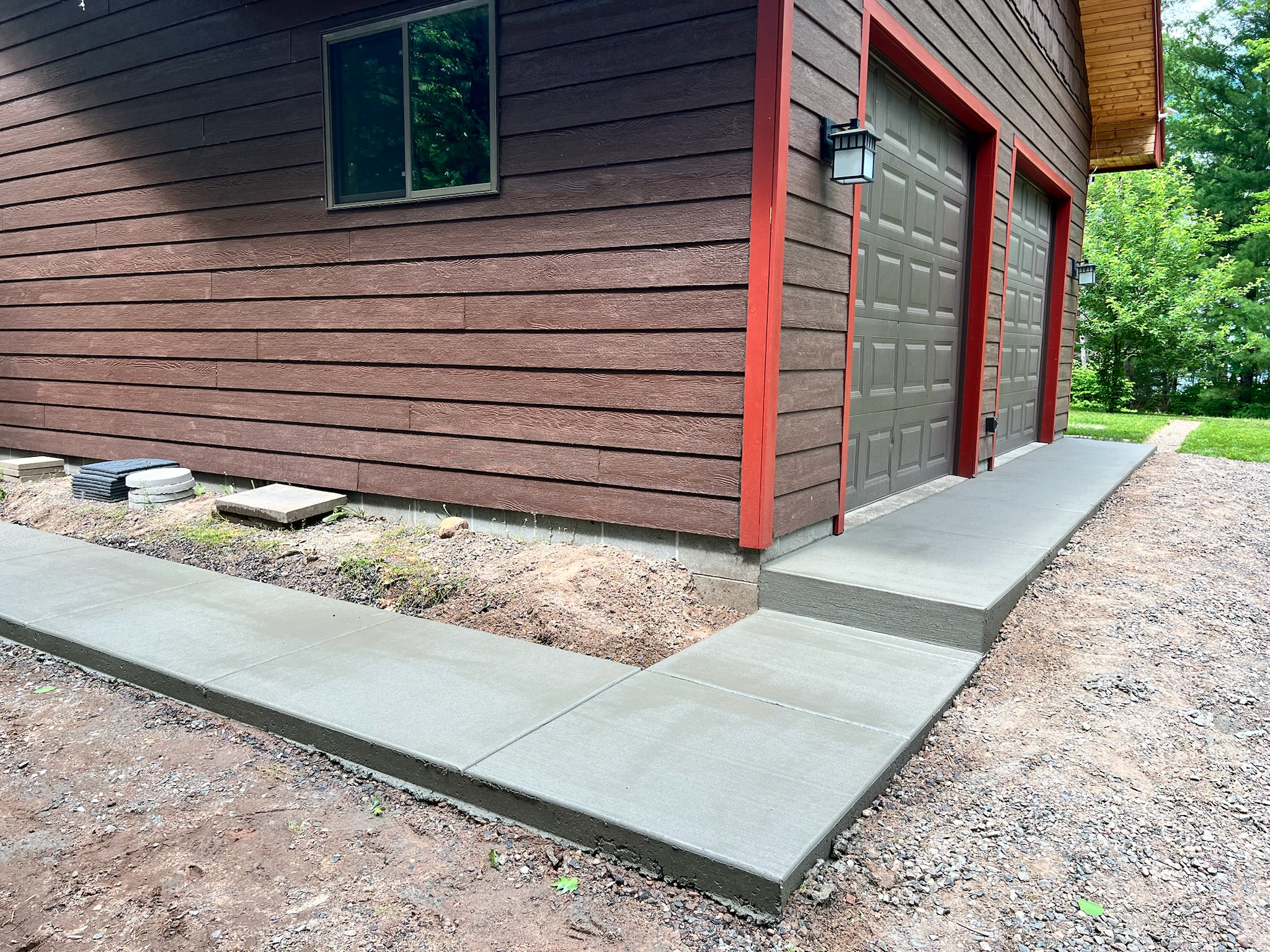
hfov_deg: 67.3
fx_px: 954
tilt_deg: -7.5
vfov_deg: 53.1
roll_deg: -0.2
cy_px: 476
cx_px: 635
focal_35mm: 26
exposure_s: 1/581
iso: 50
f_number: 1.5
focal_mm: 5.7
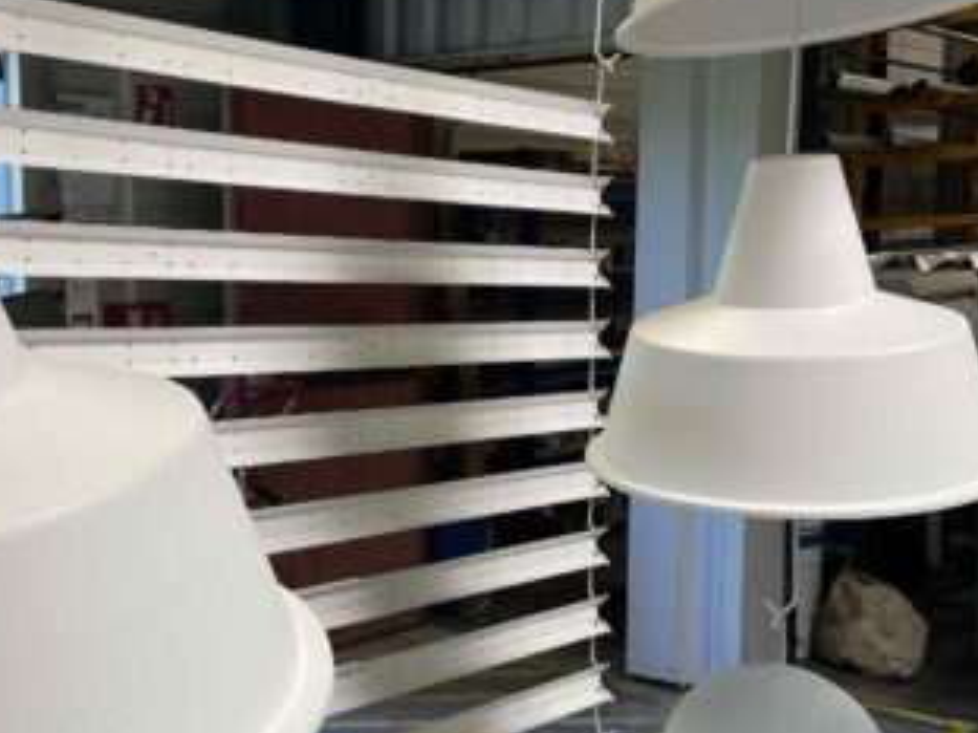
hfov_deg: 35.4
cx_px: 250
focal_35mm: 53
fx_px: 1497
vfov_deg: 27.5
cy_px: 395
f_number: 1.6
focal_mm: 4.2
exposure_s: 1/100
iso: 50
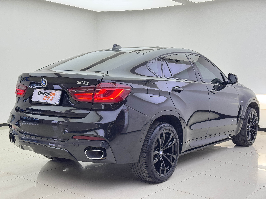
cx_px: 133
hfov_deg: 39.7
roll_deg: -0.1
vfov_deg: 30.3
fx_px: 369
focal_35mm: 48
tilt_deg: -3.9
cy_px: 100
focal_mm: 6.76
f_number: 1.78
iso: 160
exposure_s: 1/100
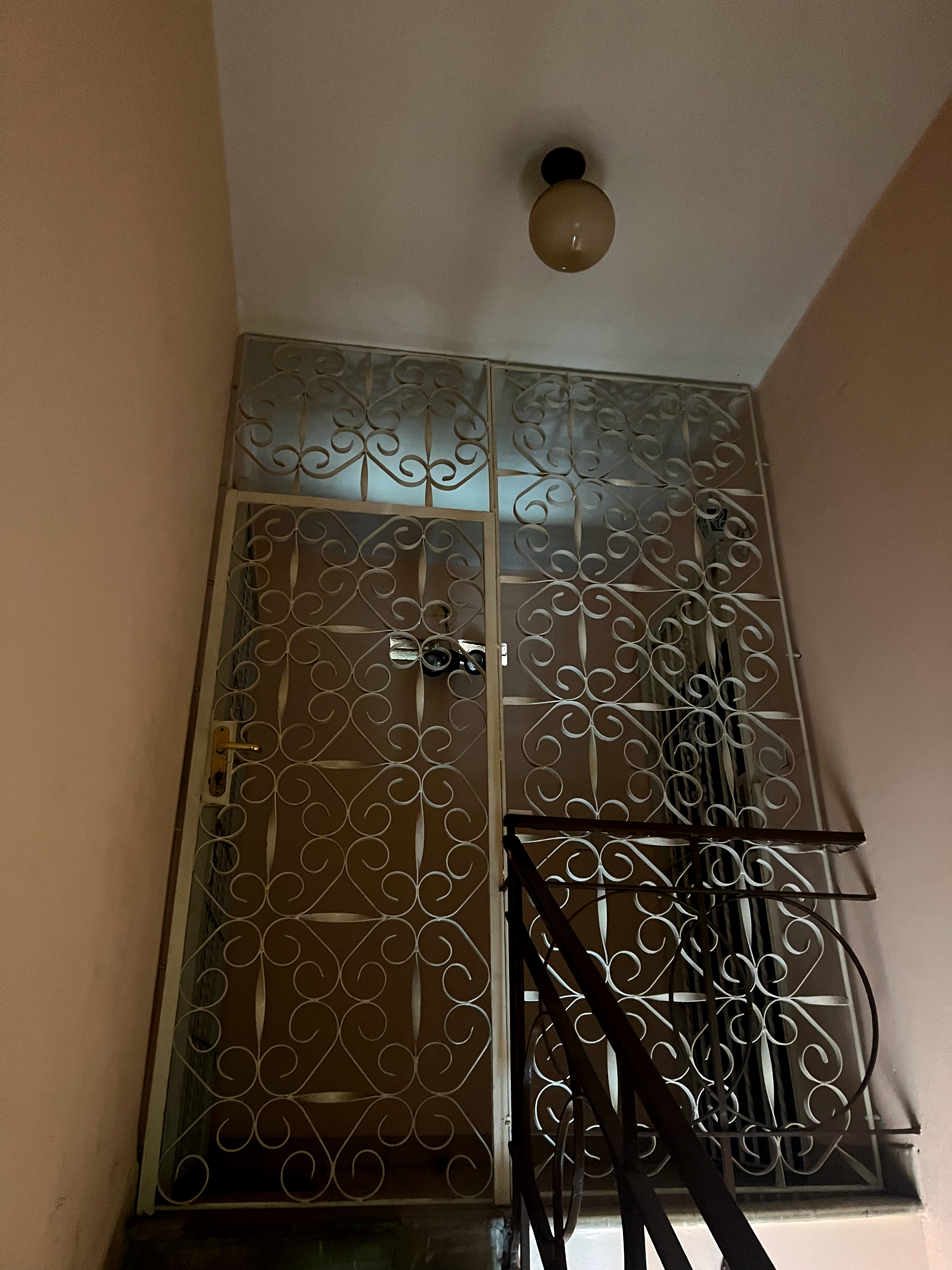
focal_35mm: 26
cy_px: 635
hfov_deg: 53.1
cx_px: 476
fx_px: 953
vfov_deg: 67.3
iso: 800
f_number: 1.5
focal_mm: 5.7
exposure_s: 1/30
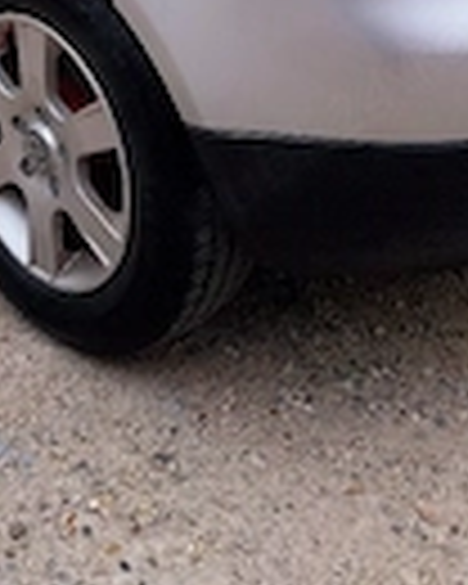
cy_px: -166
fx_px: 1350
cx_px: 68
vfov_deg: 22.1
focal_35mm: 78
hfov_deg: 19.4
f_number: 1.8
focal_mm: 4
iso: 32
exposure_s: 1/50
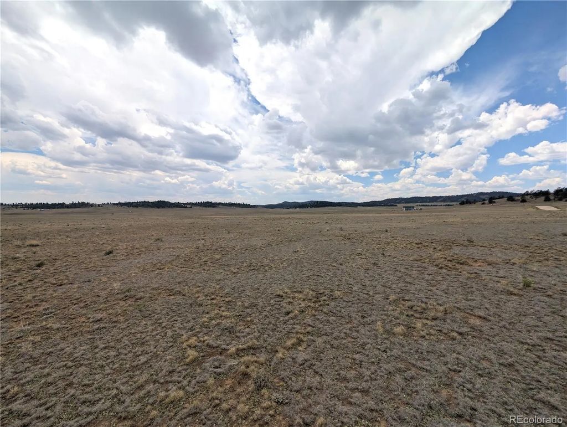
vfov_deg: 94.6
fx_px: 197
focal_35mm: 12
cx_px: 284
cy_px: 214
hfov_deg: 110.5
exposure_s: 1/4255
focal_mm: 2.02
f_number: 1.7
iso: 51
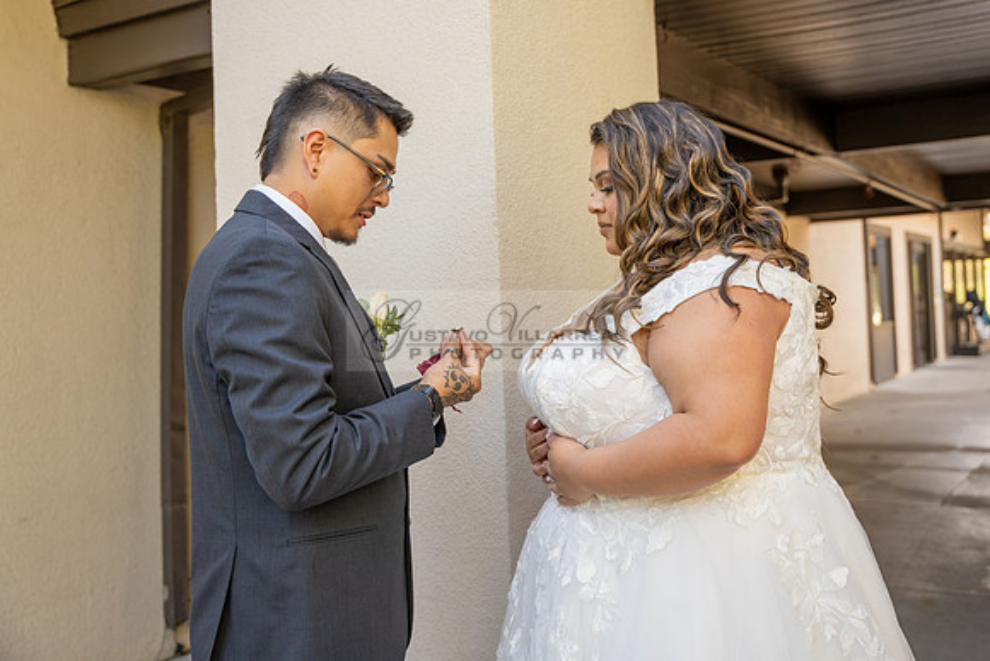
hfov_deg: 50.4
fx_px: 1047
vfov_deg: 34.9
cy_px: 281
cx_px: 569
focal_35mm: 38
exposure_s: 1/80
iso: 125
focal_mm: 33.1
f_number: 3.2
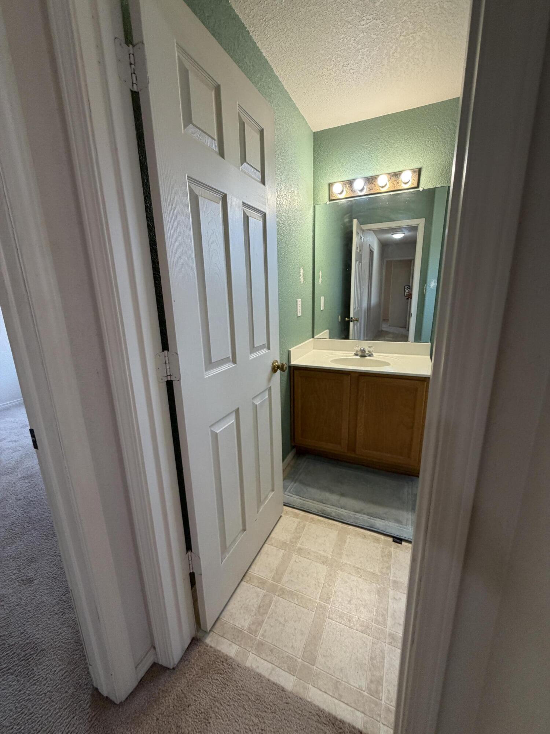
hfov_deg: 85.7
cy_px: 367
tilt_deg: -15.1
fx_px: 297
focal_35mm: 14
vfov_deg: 102.1
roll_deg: +1.6
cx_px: 275
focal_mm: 2.22
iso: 200
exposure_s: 1/120
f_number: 2.2
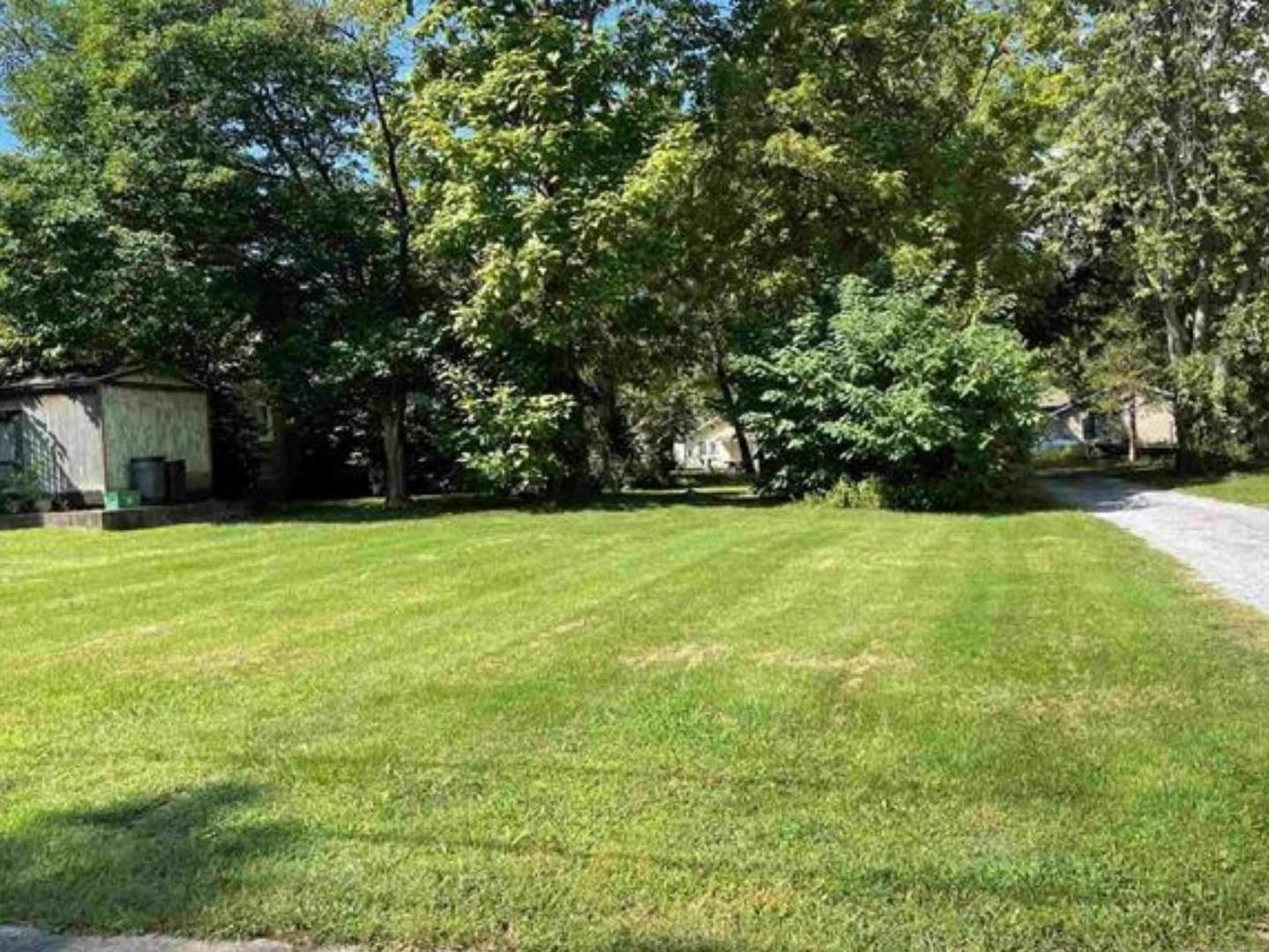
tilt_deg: +0.0
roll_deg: -0.4
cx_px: 634
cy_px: 476
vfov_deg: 53.1
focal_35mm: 26
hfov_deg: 67.3
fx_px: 953
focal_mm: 4.2
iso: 32
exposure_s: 1/1416
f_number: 1.6
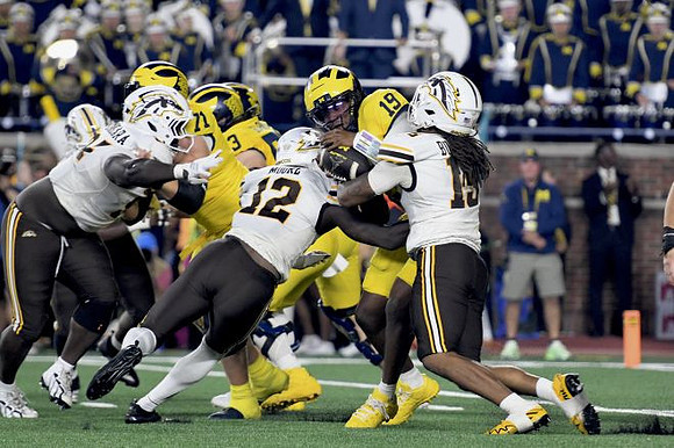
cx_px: 337
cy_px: 224
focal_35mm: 292
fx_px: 5464
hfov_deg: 7.1
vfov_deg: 4.7
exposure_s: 1/1000
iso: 2000
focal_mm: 195
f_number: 2.8
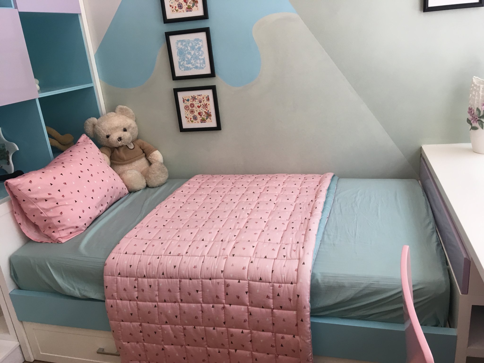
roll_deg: +6.0
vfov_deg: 48.2
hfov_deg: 61.7
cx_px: 242
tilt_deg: -18.4
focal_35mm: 29
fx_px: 405
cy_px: 182
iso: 50
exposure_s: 1/33
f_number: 2.2
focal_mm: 4.15
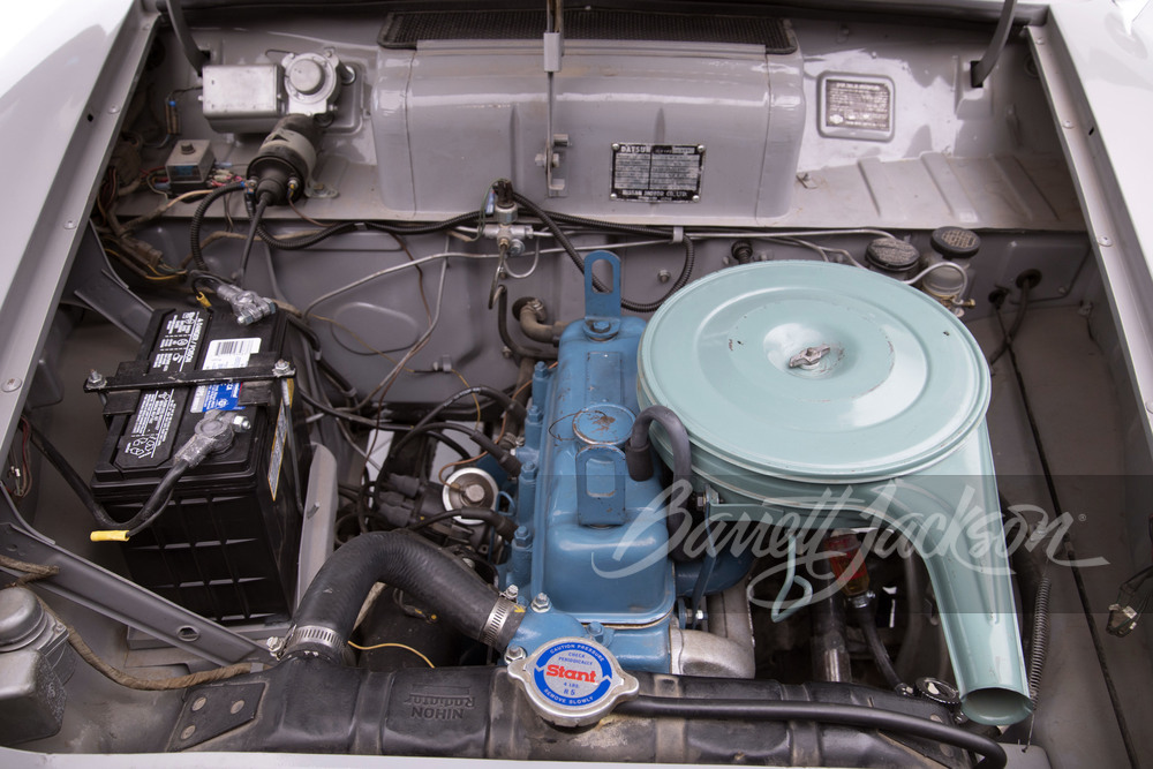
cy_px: 384
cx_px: 576
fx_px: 993
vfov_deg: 42.3
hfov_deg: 60.3
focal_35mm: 31
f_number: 7.1
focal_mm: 31
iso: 500
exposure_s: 1/200
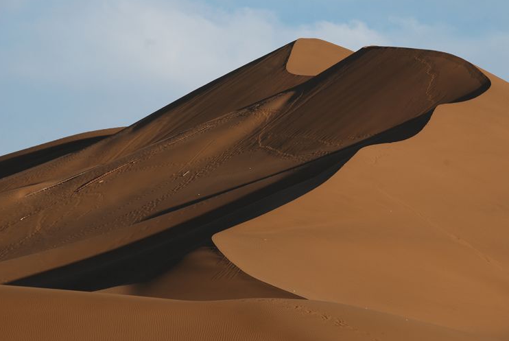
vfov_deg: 9.0
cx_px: 272
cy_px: 180
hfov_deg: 13.4
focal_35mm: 154
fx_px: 2174
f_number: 11
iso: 100
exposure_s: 1/125
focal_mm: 95
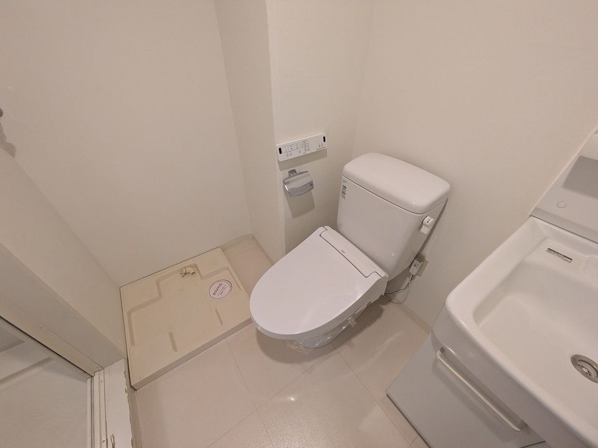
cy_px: 224
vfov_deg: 85.7
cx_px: 299
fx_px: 242
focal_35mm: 14
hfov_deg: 102.1
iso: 153
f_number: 2.2
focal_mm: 1.83
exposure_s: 1/24
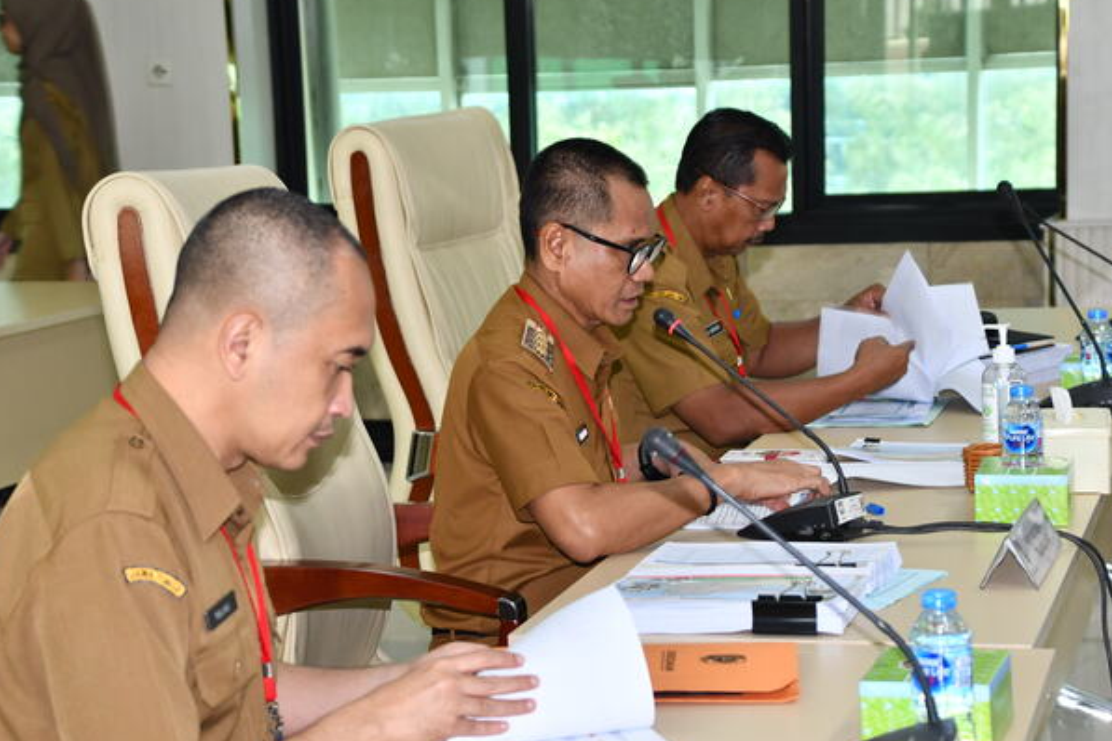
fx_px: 3150
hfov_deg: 20.0
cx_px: 572
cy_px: 407
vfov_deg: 13.4
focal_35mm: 102
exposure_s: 1/60
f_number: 4.8
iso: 900
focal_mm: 58
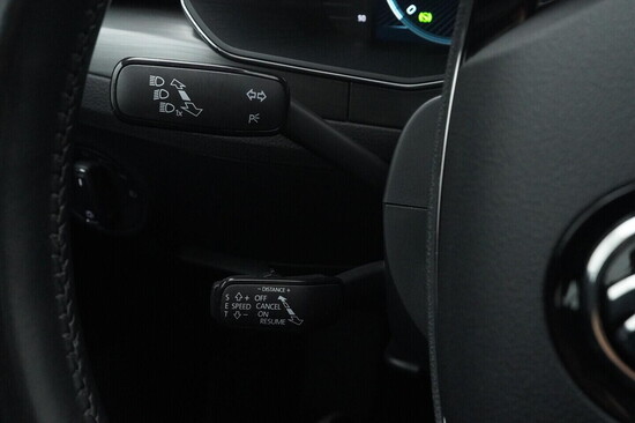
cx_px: 318
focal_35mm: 36
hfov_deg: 53.2
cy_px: 212
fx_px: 635
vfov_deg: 36.8
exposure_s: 1/320
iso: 6400
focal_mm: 24
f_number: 6.3
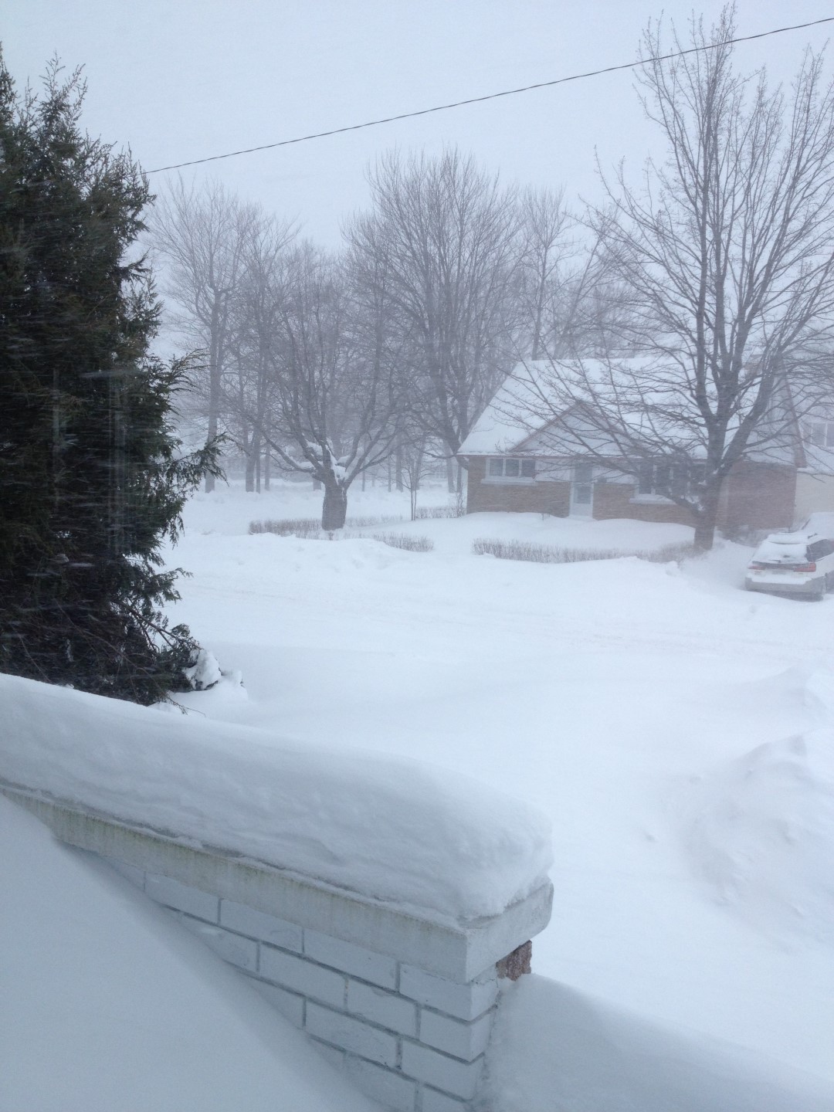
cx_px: 417
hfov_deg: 40.7
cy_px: 556
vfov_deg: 52.6
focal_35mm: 35
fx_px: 1124
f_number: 2.4
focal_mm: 4.28
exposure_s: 1/240
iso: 50
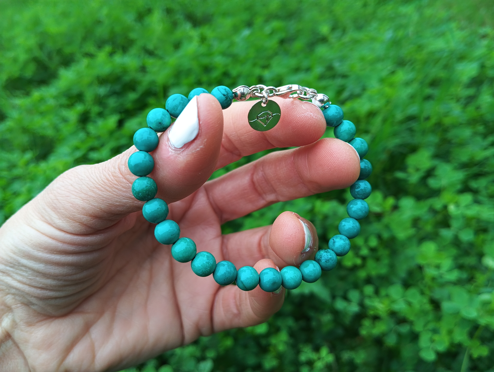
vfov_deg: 49.9
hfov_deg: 63.4
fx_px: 400
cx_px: 247
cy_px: 186
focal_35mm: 28
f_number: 1.8
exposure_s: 1/100
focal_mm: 4.22
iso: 63
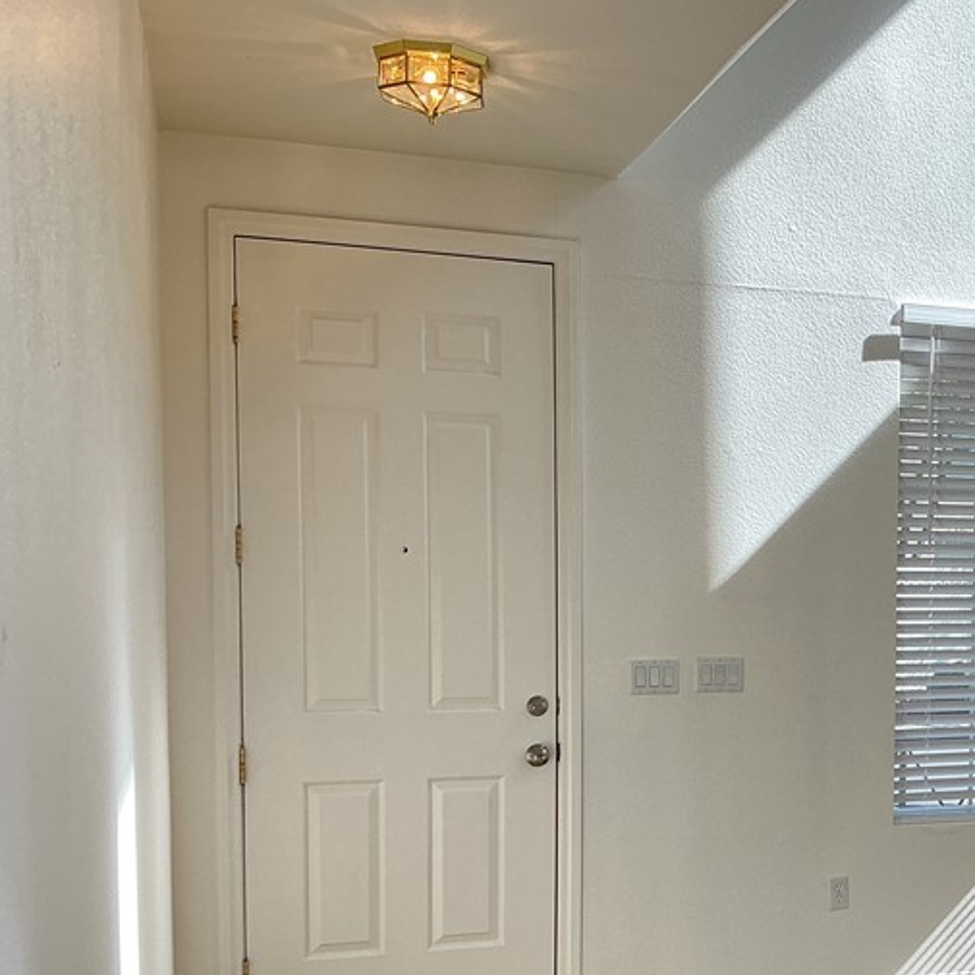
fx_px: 1657
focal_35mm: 52
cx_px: 925
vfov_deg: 32.3
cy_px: 705
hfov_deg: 30.9
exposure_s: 1/120
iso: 25
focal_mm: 3
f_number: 1.8
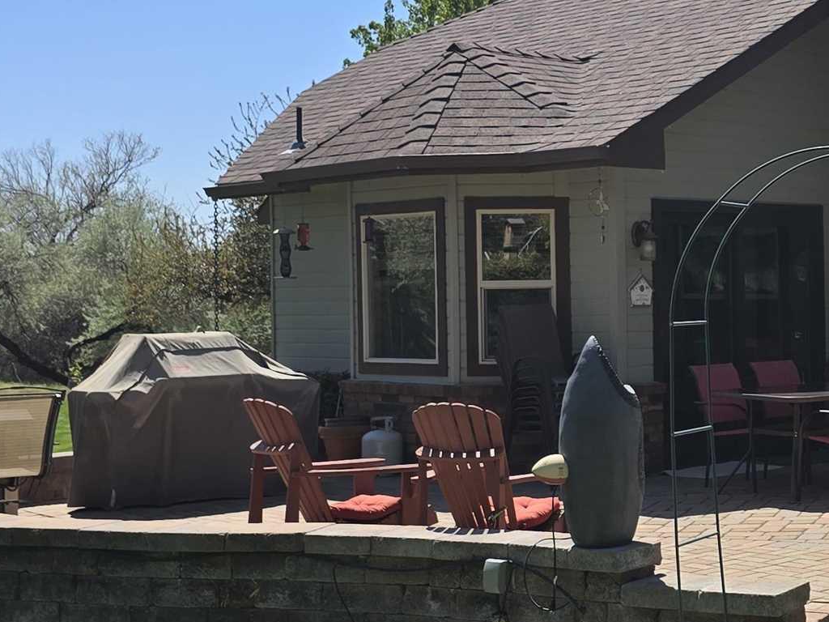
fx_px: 1652
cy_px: 284
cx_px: 927
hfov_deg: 25.9
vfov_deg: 21.3
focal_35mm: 69
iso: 12
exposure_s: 1/845
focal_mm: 6.3
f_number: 1.7
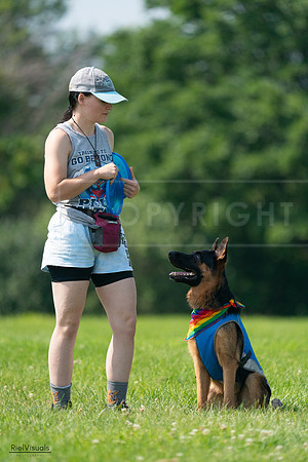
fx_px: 6493
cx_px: 154
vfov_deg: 4.1
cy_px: 231
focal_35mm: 506
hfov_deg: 2.7
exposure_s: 1/4000
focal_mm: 506
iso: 1600
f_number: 6.3
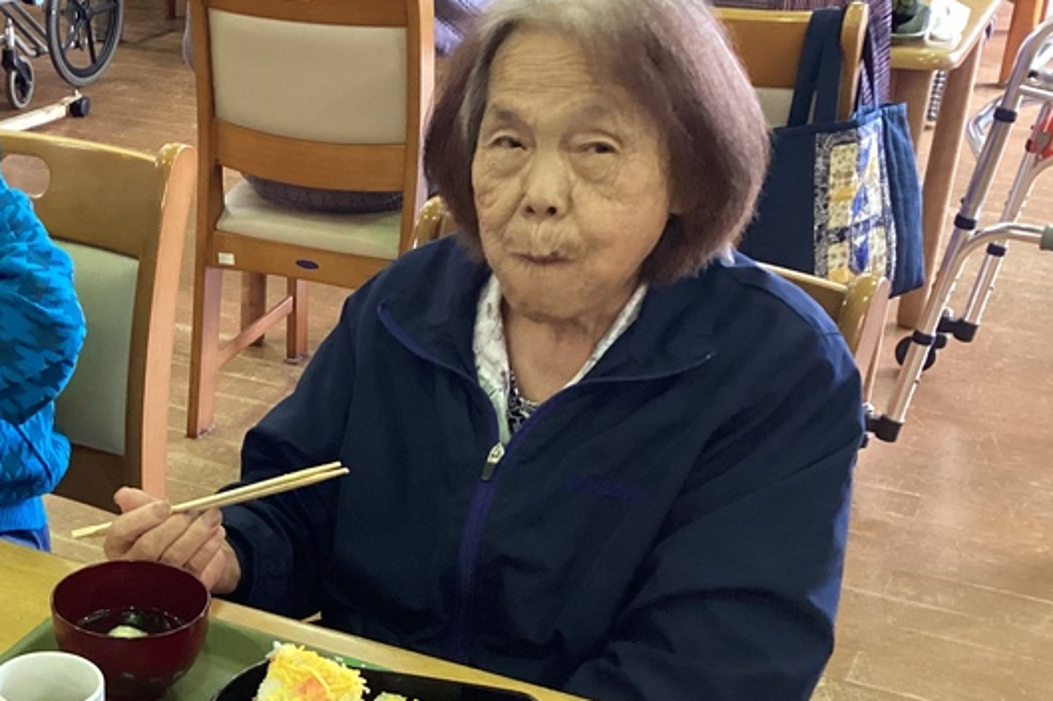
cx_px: 96
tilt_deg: -27.0
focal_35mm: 61
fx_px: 1783
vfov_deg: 22.1
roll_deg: +0.0
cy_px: 488
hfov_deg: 31.3
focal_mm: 3.3
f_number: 2.4
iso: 320
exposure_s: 1/60
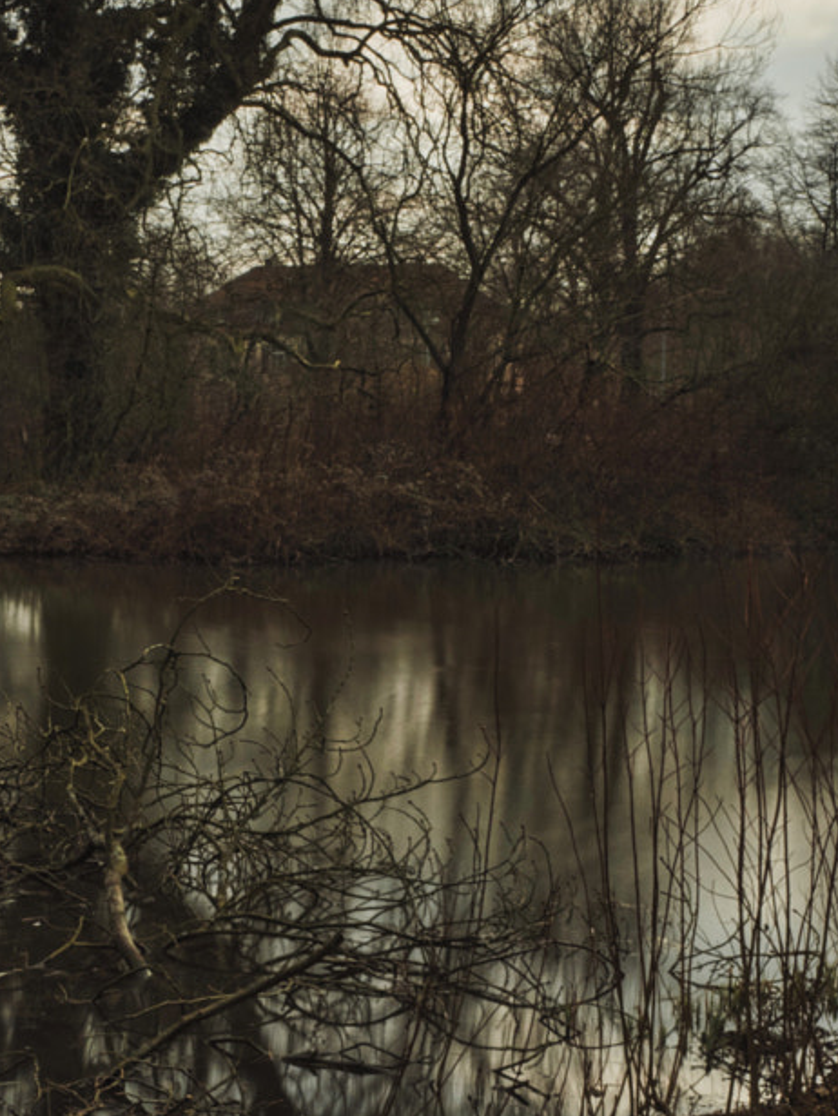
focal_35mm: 78
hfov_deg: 18.8
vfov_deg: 25.0
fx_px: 2515
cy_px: 657
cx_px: 196
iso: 200
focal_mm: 15
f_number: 13
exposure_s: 10
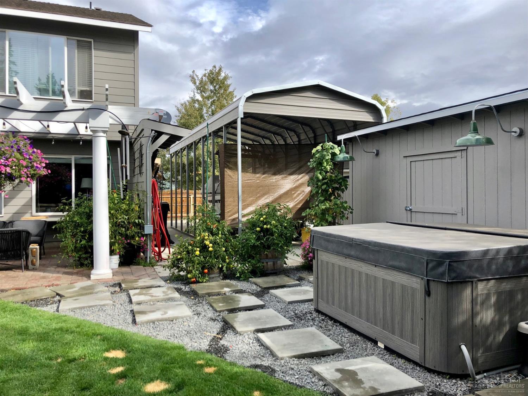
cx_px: 264
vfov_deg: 49.7
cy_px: 198
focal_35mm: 28
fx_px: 427
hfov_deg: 63.5
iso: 20
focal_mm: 3.99
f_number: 1.8
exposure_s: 1/1156
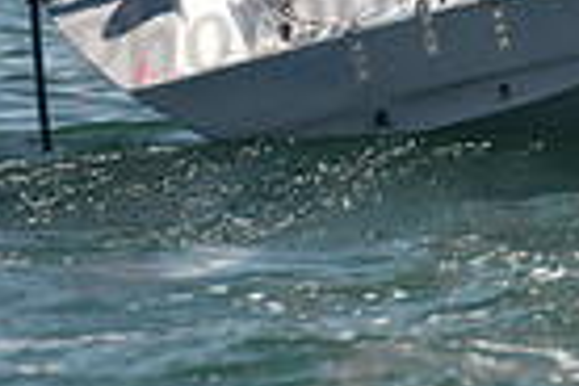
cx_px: 873
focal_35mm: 841
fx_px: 13525
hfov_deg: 2.4
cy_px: -279
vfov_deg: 1.6
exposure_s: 1/800
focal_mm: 200
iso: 250
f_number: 5
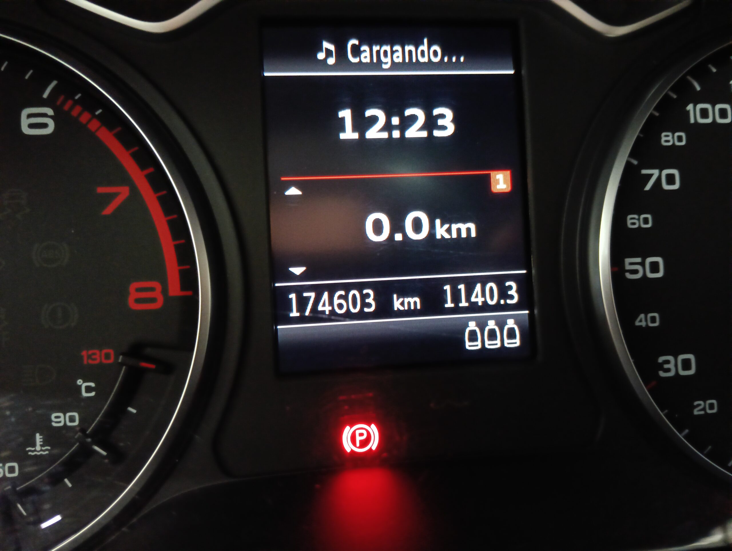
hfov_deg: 65.2
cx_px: 366
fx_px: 572
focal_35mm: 27
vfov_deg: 51.5
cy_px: 276
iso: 1600
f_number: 16
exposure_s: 1/14.3
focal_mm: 3.98
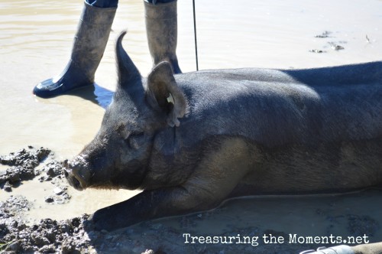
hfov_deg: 24.6
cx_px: 191
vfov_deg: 16.5
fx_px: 874
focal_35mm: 82
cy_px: 127
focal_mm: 55
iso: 100
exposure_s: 1/125
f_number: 5.6
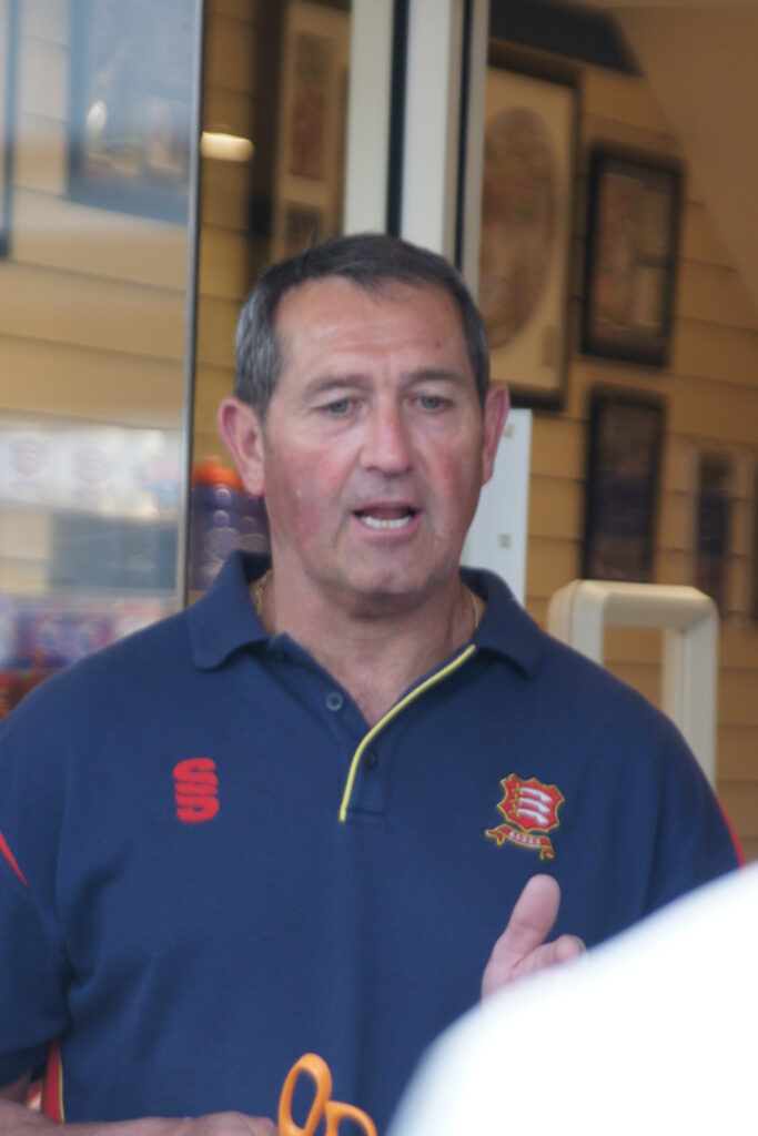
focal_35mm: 210
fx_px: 6630
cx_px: 379
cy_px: 568
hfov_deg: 6.5
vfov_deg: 9.8
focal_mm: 140
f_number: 5.6
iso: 800
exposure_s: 1/80
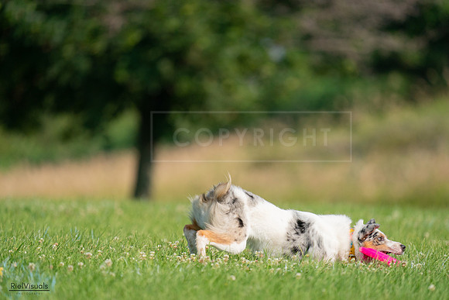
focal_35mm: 600
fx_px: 7485
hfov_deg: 3.4
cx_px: 224
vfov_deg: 2.3
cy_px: 150
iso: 1250
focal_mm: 600
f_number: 6.3
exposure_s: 1/4000
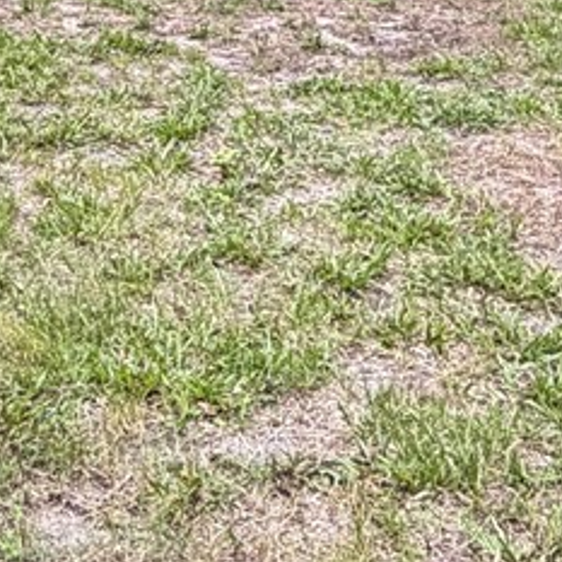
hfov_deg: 20.4
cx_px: 292
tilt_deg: -2.2
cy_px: -210
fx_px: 1561
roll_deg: -1.0
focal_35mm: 85
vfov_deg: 18.7
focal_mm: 2.22
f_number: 2.2
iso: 125
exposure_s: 1/121
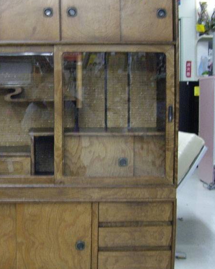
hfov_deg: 22.2
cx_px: 41
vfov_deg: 27.9
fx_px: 541
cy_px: 127
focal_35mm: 68
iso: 200
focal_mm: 6.2
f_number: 2.7
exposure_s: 1/15
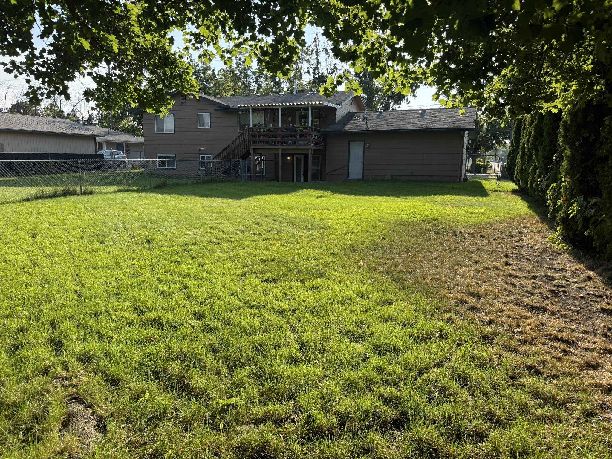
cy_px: 230
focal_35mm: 24
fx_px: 424
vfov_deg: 56.8
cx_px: 306
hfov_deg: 71.6
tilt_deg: -9.0
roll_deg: -0.8
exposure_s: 1/1770
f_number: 1.78
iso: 100
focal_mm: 6.76
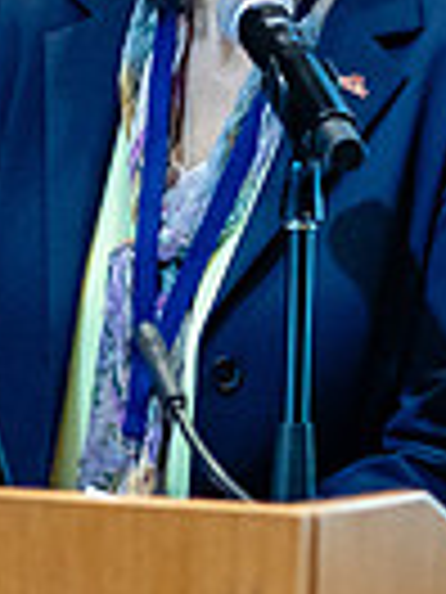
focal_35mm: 415
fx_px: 7129
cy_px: 500
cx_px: 279
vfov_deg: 4.8
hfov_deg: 3.6
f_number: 2.8
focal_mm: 85
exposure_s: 1/200
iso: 4000
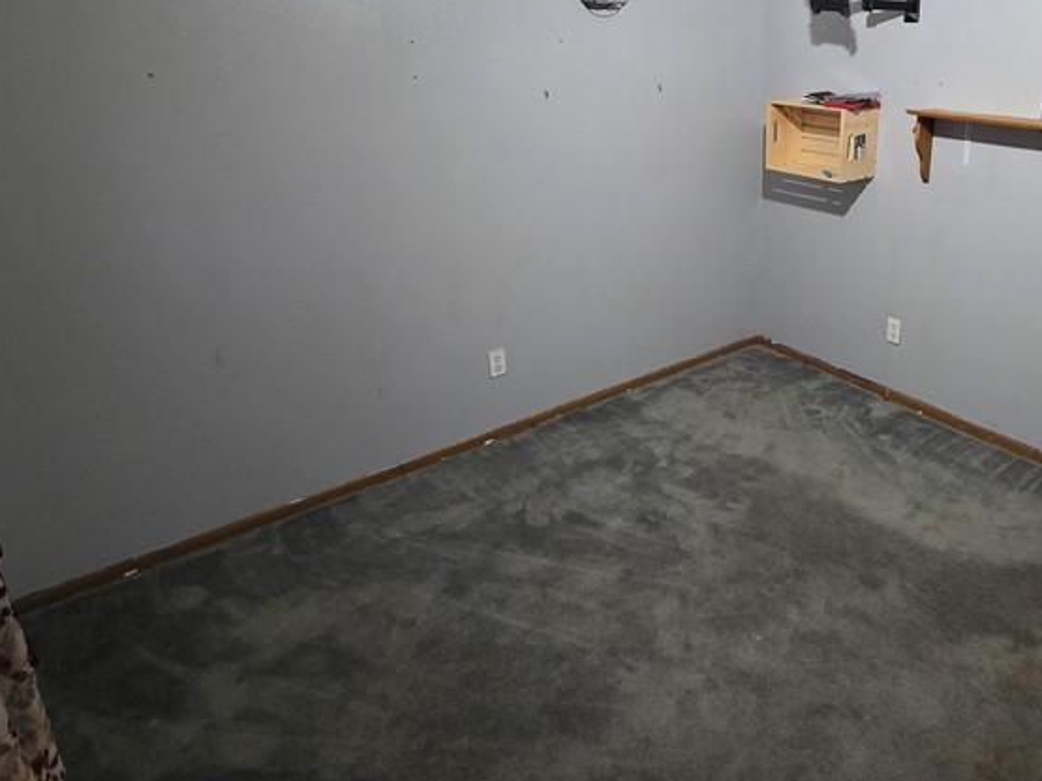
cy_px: 253
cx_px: 742
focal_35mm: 24
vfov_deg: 55.5
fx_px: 722
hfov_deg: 68.3
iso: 640
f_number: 1.9
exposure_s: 1/60
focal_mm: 2.2
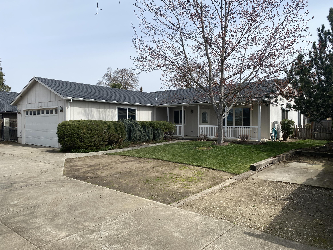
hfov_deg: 67.3
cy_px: 125
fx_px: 250
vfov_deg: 53.1
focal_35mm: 26
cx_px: 166
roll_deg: -0.1
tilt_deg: -1.7
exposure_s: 1/3401
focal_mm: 4.25
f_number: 1.8
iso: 32
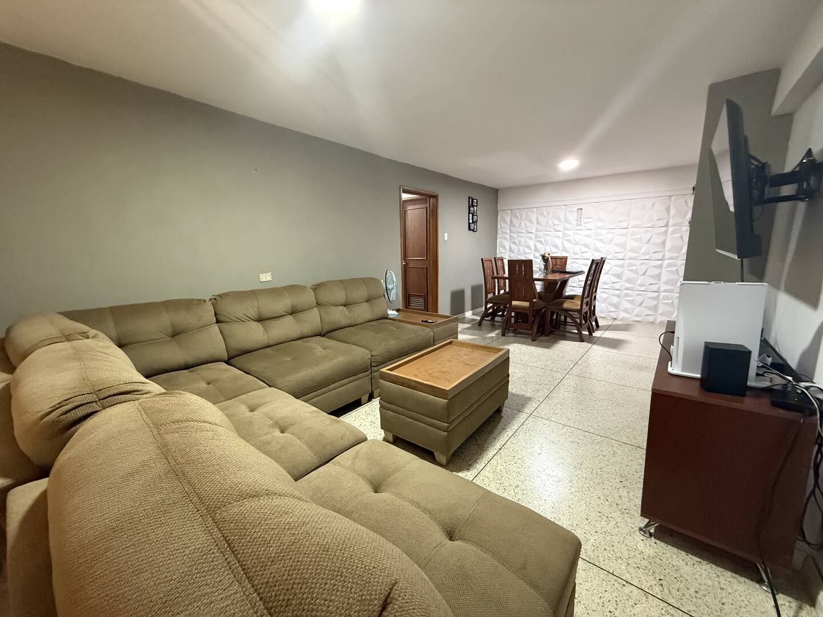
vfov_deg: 85.7
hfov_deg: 102.1
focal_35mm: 14
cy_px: 308
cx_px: 412
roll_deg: +0.8
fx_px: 333
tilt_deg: -9.6
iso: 640
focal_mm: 2.22
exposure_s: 1/60
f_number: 2.2
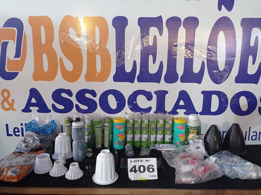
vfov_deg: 49.7
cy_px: 98
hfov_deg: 63.5
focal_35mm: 28
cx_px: 130
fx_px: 211
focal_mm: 4.7
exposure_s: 1/60
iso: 262
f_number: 1.79
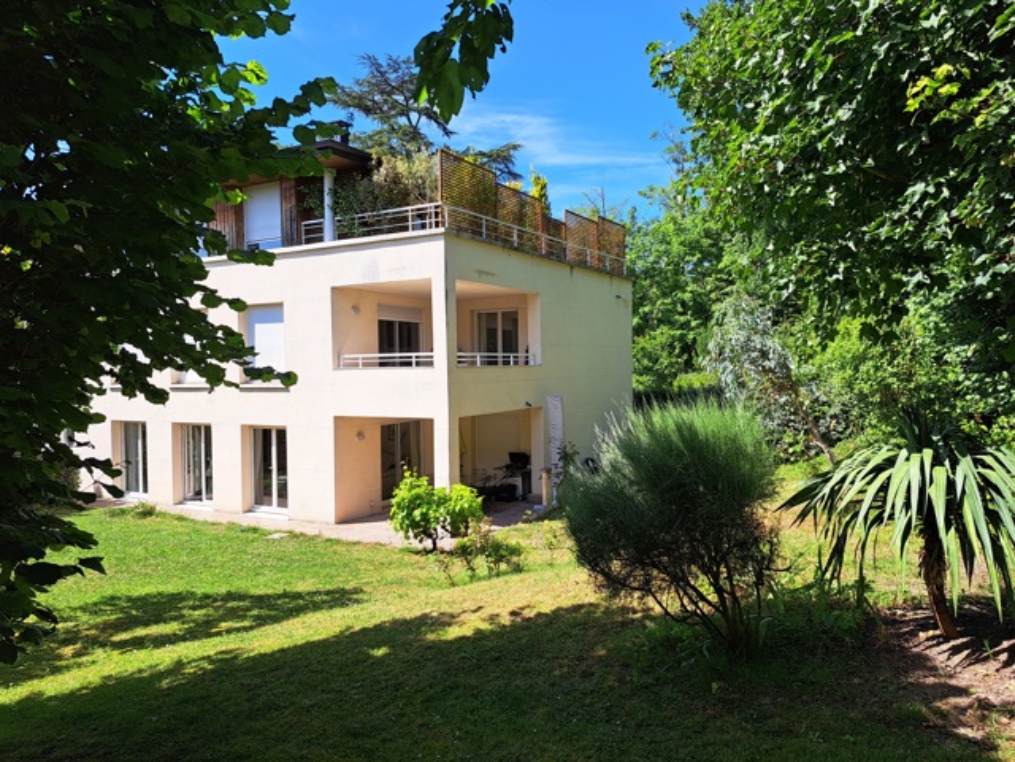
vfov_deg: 56.8
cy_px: 381
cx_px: 508
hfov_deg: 71.6
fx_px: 704
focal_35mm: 24
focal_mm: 5.23
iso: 50
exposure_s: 1/759
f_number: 1.8
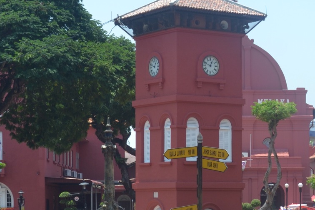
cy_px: 184
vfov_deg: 10.5
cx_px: 230
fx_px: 1137
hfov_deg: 15.7
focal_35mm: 130
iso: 100
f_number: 7.1
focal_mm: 32
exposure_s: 1/200
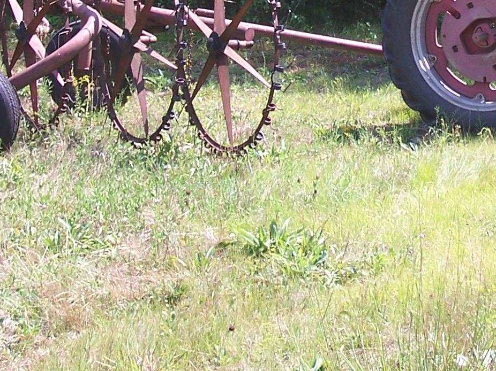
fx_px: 1533
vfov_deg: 13.6
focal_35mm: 107
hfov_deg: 18.2
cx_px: 397
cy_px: -13
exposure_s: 1/350
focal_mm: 7.1
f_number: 2.8
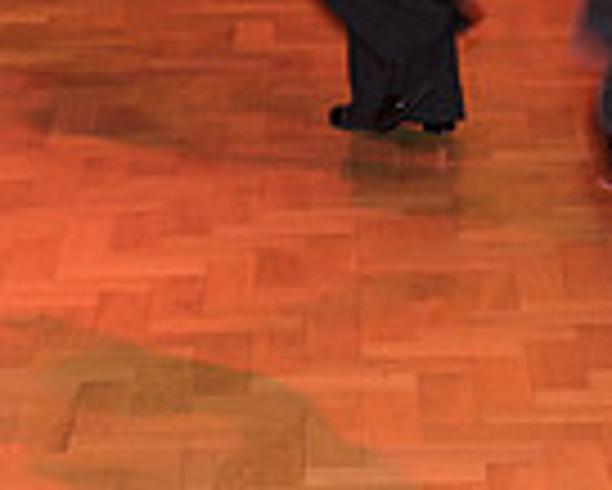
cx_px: 126
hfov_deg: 9.7
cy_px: -404
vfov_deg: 7.5
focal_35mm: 199
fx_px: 3607
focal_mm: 38
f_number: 5.6
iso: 200
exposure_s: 1/60
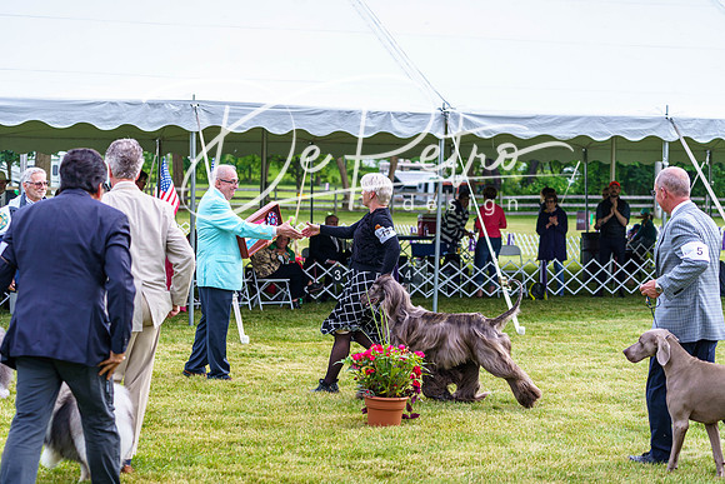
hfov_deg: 25.7
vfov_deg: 17.3
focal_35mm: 79
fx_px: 1591
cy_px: 242
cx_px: 362
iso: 200
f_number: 4
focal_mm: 79
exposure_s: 1/500
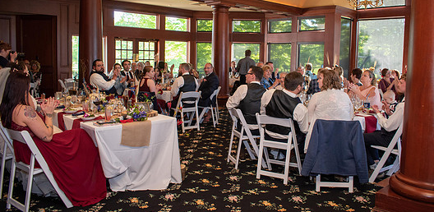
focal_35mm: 32
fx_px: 357
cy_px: 93
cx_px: 232
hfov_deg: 62.5
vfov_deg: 33.0
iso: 800
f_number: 4.5
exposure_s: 1/80
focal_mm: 18
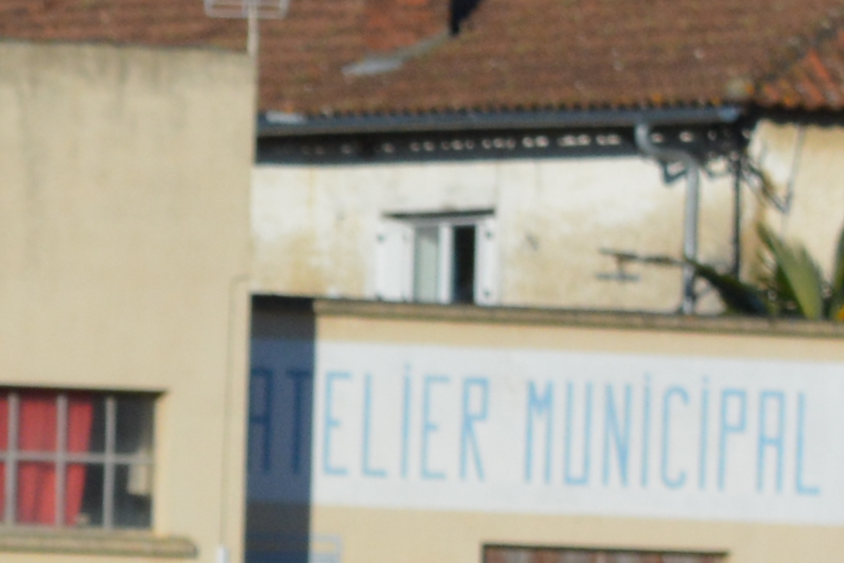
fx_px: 15946
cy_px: 1178
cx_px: -1229
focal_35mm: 680
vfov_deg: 2.0
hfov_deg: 3.0
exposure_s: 1/1600
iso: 400
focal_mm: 70
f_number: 6.3
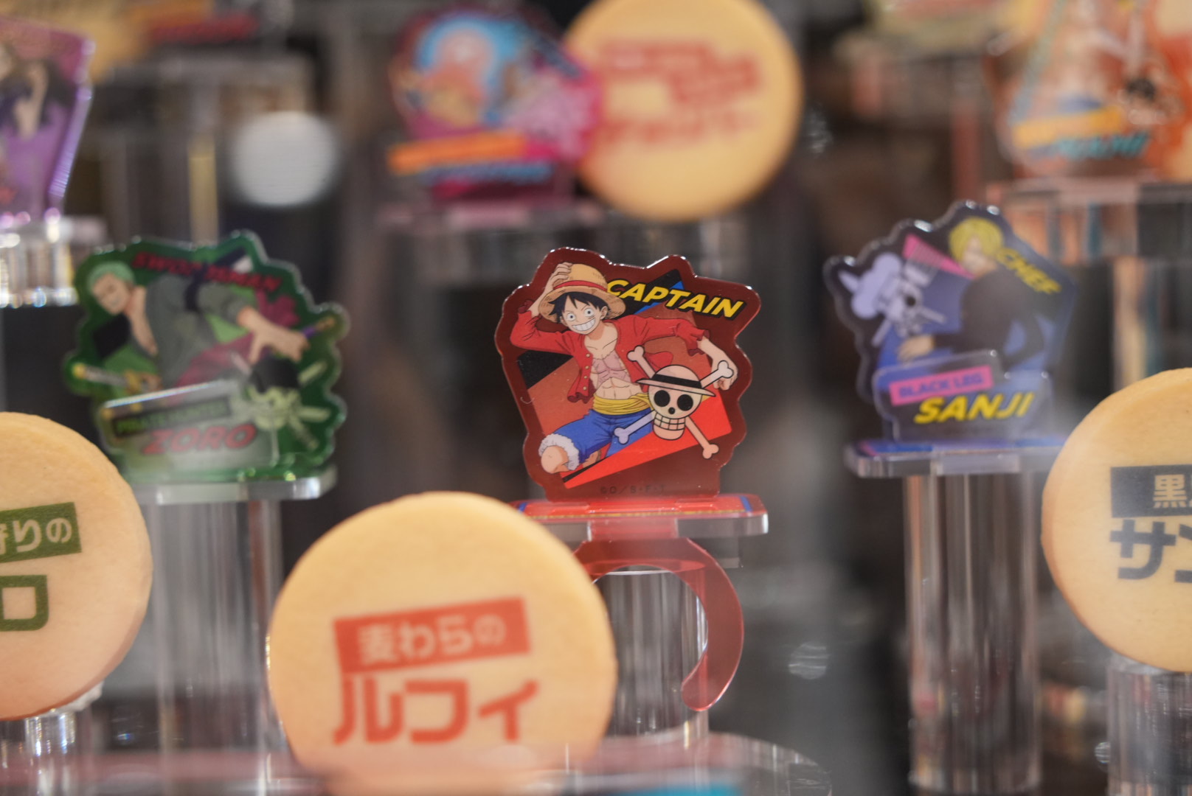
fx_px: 2021
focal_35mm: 61
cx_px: 596
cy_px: 398
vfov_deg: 22.3
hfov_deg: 32.9
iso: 3200
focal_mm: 61
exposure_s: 1/80
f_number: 4
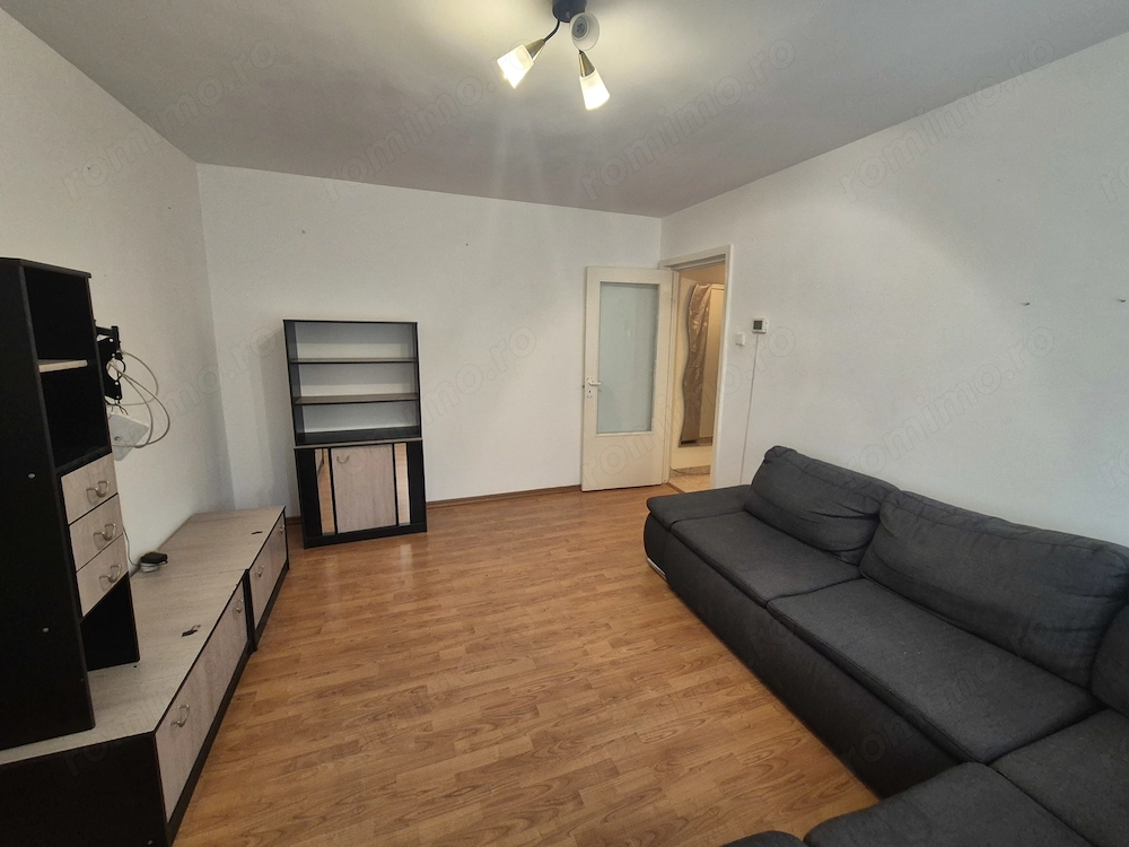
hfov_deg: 106.2
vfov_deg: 89.9
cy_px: 424
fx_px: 424
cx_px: 564
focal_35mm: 13
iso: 320
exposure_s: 1/50
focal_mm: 2.2
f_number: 2.2
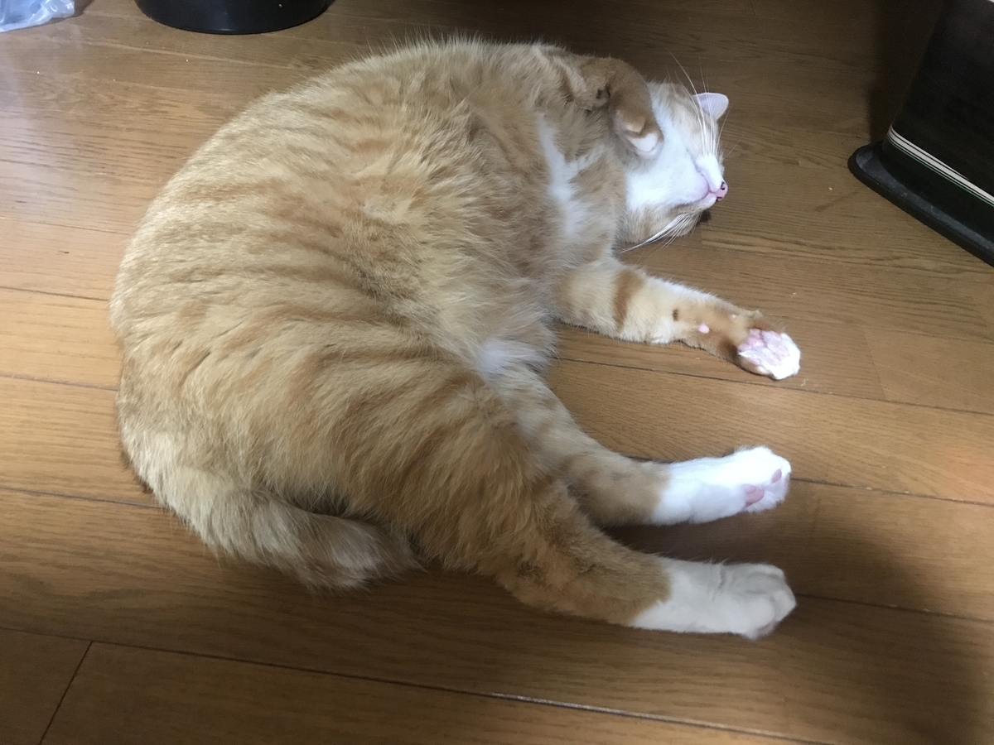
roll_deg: -5.5
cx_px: 497
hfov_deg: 63.4
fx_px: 804
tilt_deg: -42.4
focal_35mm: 28
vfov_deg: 49.7
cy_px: 372
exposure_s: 1/4
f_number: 1.8
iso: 100
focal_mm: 3.99
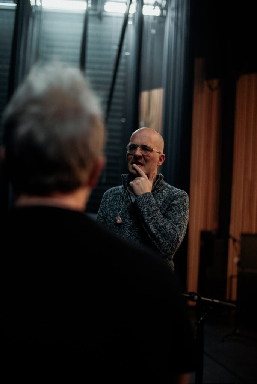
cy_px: 192
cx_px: 128
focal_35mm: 50
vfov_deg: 39.6
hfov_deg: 27.0
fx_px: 535
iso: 1600
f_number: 1.8
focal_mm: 50
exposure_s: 1/125
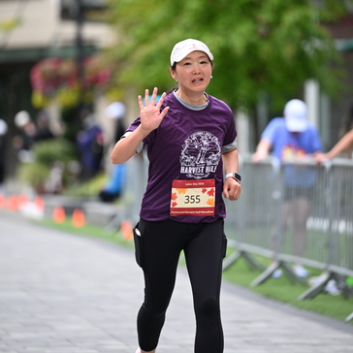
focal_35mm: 257
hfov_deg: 6.8
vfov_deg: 6.8
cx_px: 176
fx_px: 2965
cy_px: 126
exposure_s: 1/2000
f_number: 2.8
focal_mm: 200
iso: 640
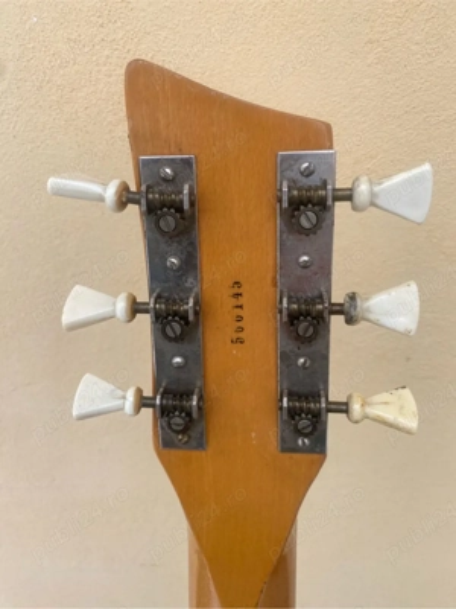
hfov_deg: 54.9
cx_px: 228
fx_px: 439
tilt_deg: -25.6
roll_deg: +2.5
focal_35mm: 25
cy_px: 304
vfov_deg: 69.4
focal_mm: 4.25
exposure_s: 1/439
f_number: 1.8
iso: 32
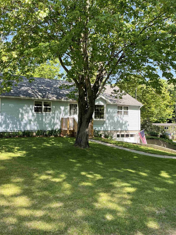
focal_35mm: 35
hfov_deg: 40.7
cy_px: 118
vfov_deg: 52.6
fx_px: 237
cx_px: 86
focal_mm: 4.2
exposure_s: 1/581
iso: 32
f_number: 1.6
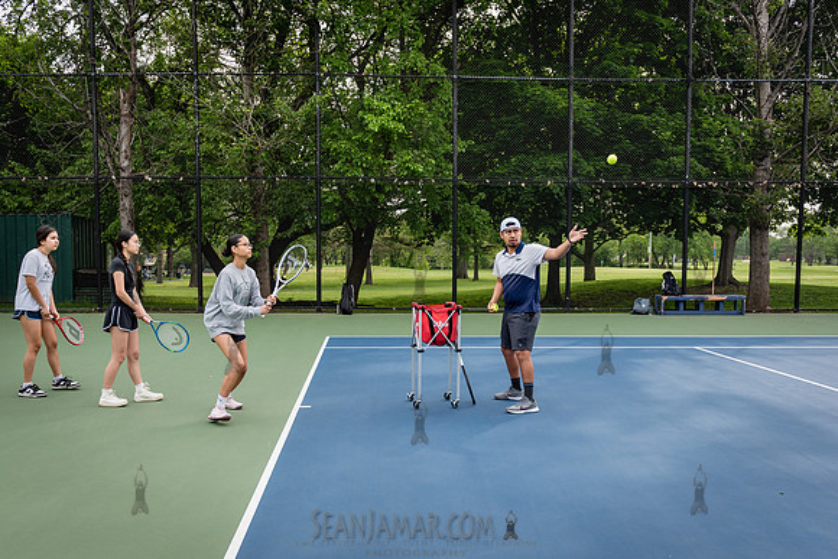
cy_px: 313
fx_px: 744
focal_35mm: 32
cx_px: 384
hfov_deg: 58.7
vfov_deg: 41.1
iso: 200
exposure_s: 1/500
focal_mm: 27
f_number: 4
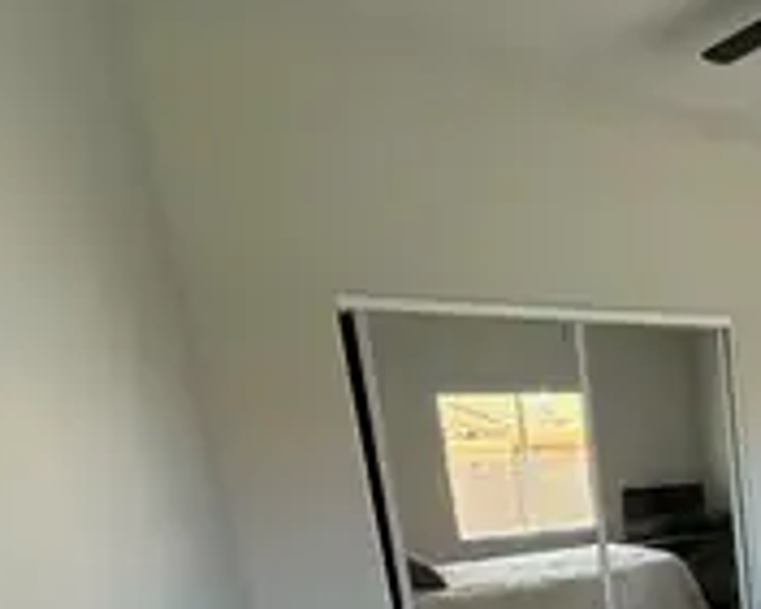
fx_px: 699
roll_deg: +3.7
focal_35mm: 31
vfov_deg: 42.3
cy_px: 574
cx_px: 800
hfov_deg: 45.7
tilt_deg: -10.5
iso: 160
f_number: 2.2
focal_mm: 2.22
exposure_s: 1/121
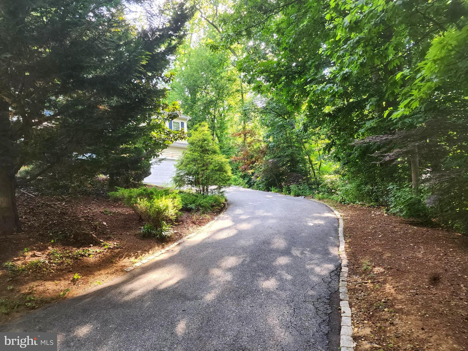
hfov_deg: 73.9
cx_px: 234
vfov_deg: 58.9
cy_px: 176
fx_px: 311
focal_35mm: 23
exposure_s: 1/180
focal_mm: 6.4
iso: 100
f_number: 1.8
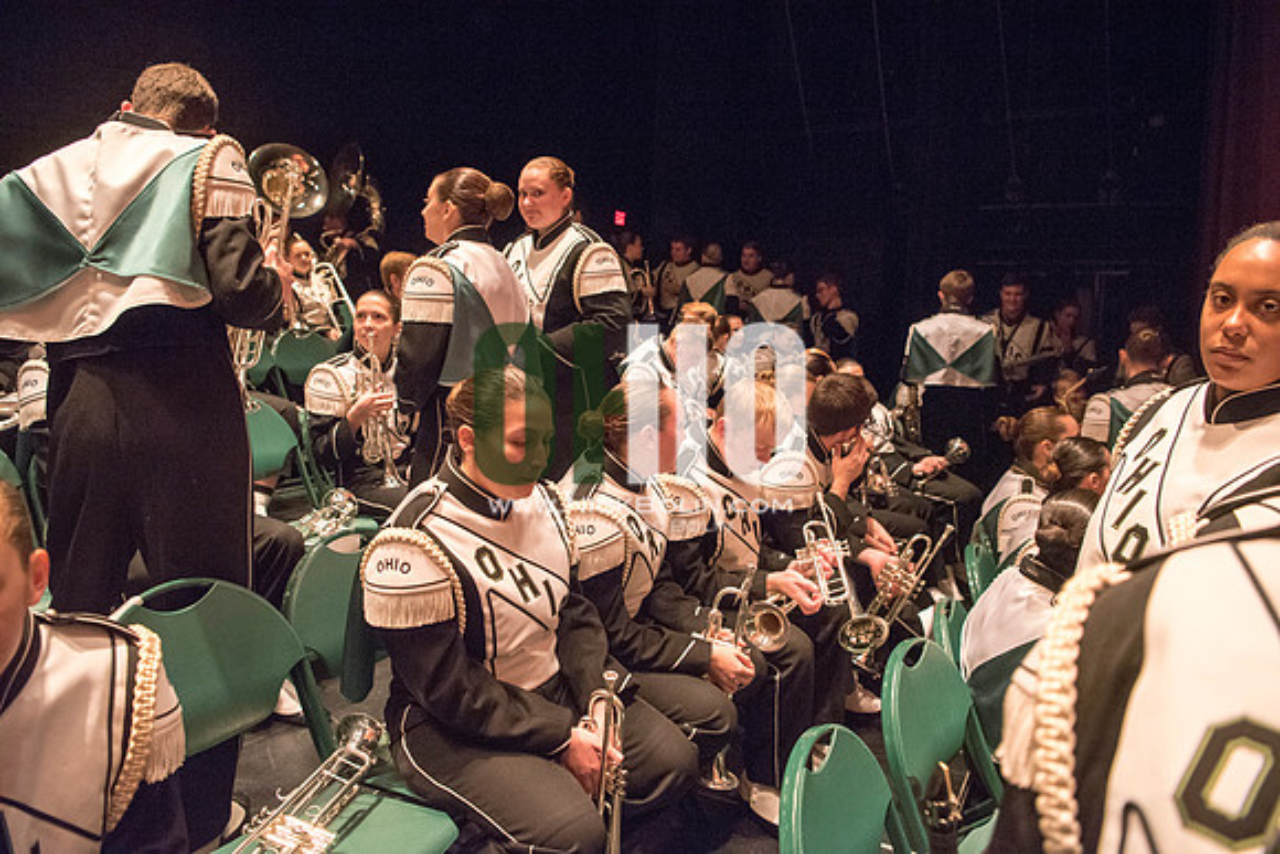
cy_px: 427
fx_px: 853
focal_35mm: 24
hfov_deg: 73.7
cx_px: 640
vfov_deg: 53.2
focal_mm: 24
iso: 4000
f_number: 3.5
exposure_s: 1/60
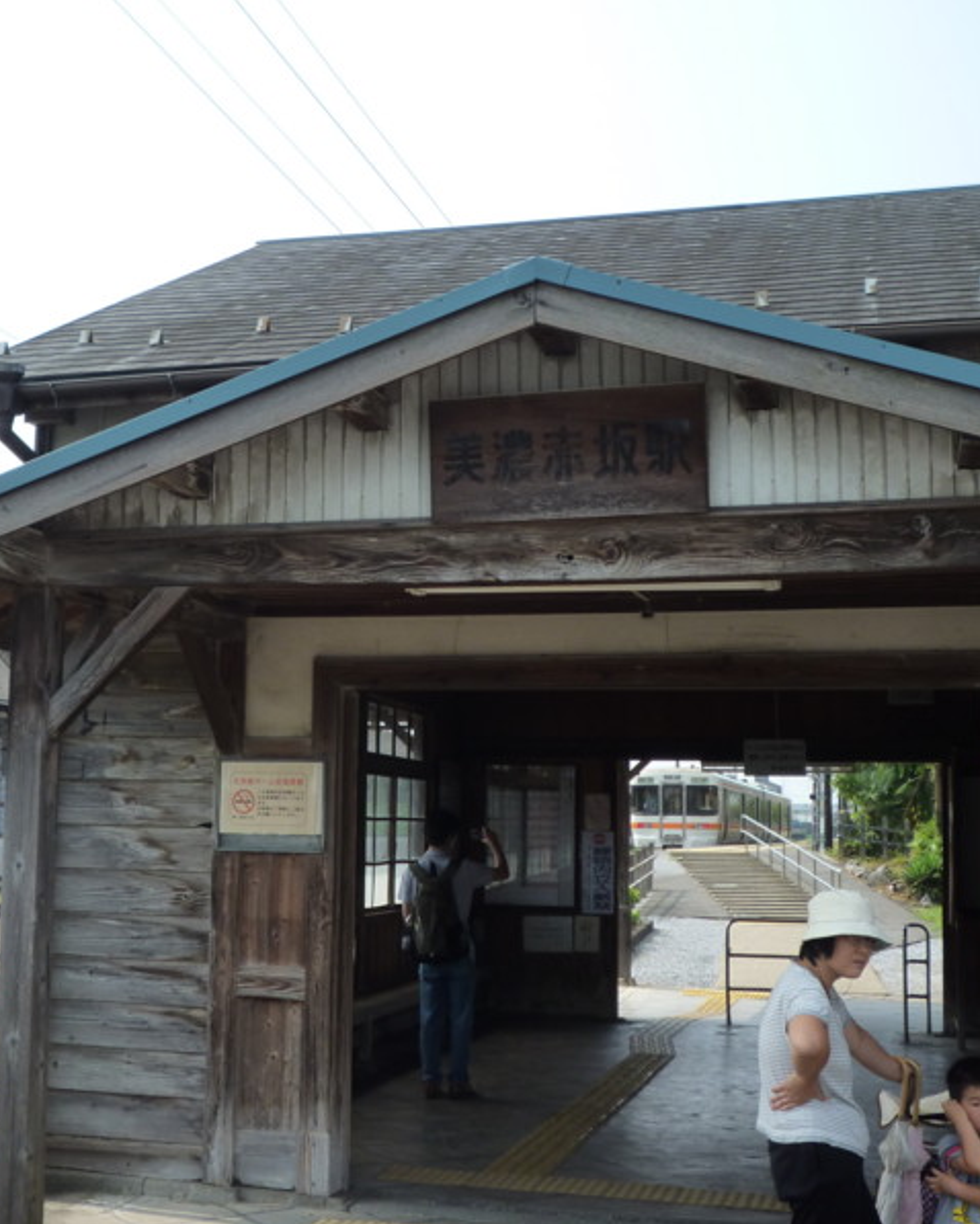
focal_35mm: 51
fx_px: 1848
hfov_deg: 29.6
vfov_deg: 36.6
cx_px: 377
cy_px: 613
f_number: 4
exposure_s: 1/400
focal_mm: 6.8
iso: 125
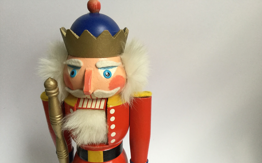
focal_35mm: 33
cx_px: 131
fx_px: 236
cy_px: 98
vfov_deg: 38.2
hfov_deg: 58.1
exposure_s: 1/33
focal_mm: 3.3
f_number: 2.4
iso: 40
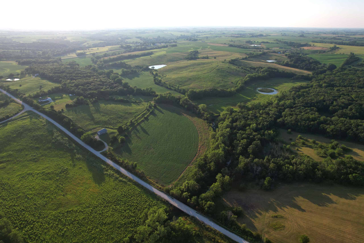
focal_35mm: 22
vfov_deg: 57.2
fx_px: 222
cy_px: 122
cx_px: 182
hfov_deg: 78.6
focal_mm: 8.4
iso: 100
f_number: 2.8
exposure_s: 1/1000
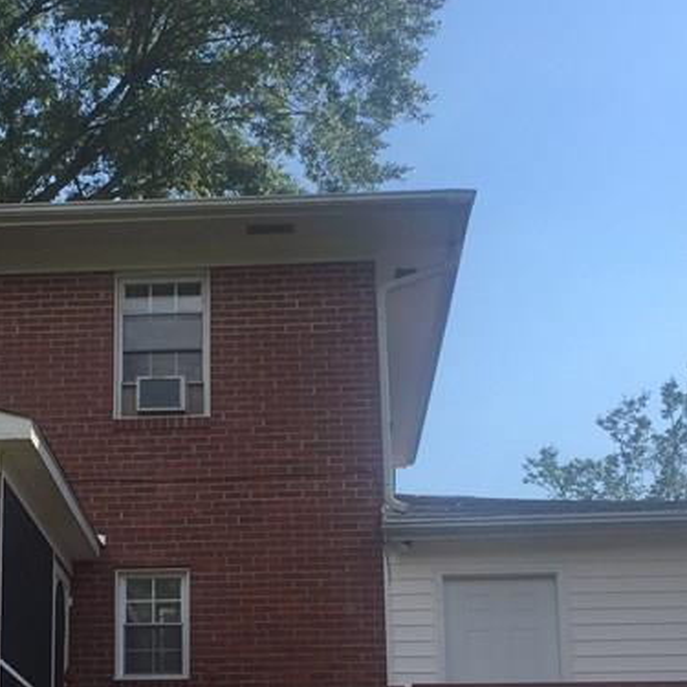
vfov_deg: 24.2
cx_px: 196
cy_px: 557
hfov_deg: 24.5
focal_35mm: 70
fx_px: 1572
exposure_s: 1/1883
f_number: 2.2
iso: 32
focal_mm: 4.15
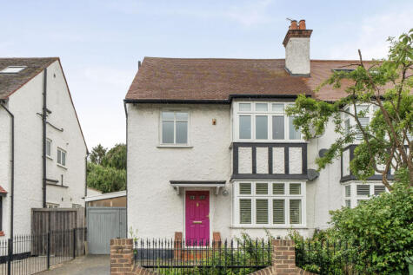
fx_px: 287
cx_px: 206
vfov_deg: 51.3
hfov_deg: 71.5
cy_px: 138
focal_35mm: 25
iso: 400
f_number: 8
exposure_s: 1/400
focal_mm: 17
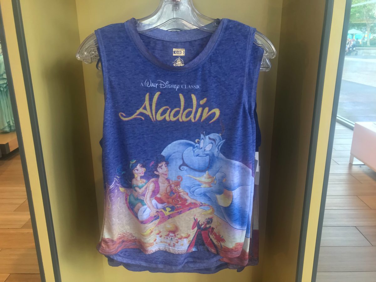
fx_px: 304
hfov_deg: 63.4
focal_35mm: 28
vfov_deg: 49.7
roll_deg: +0.5
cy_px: 141
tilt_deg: -18.1
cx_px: 188
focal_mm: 3.99
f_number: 1.8
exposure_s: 1/60
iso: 25
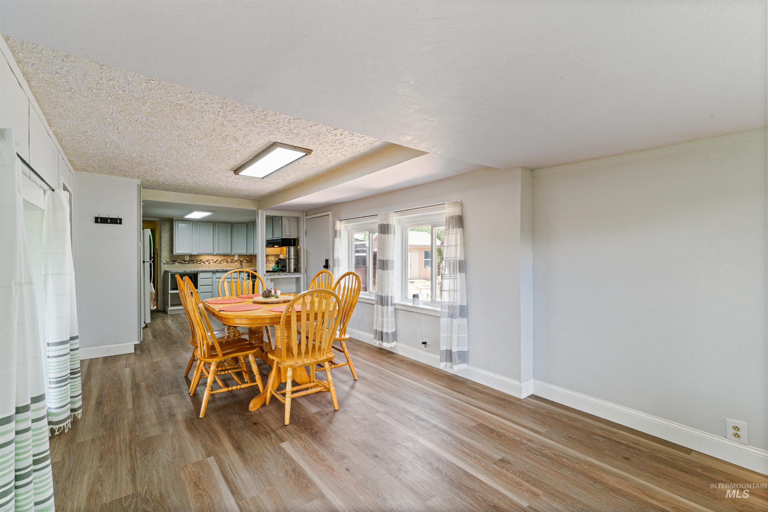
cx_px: 384
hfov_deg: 96.4
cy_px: 256
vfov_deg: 73.4
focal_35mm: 16
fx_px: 343
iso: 400
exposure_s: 1/5
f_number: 13
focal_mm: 16.1
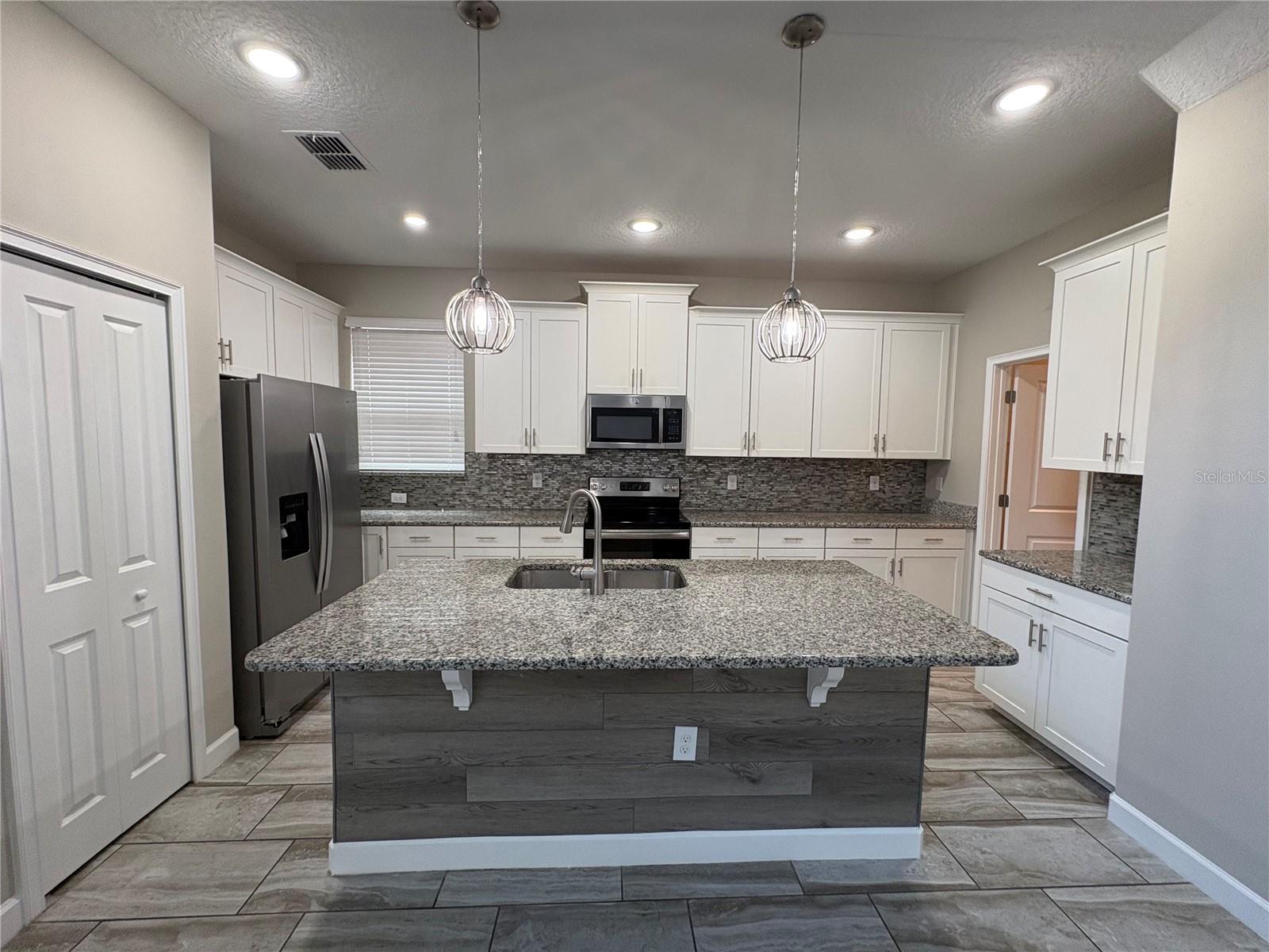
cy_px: 476
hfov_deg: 102.1
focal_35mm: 14
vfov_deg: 85.7
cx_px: 634
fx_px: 513
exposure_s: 1/120
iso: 200
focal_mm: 2.22
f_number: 2.2
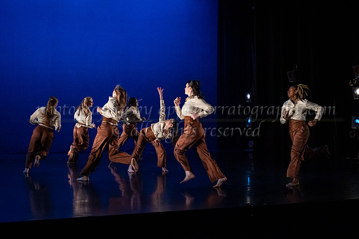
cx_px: 163
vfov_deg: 24.7
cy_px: 120
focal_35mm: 55
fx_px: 547
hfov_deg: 36.3
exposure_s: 1/400
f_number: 3.5
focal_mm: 50
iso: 4000
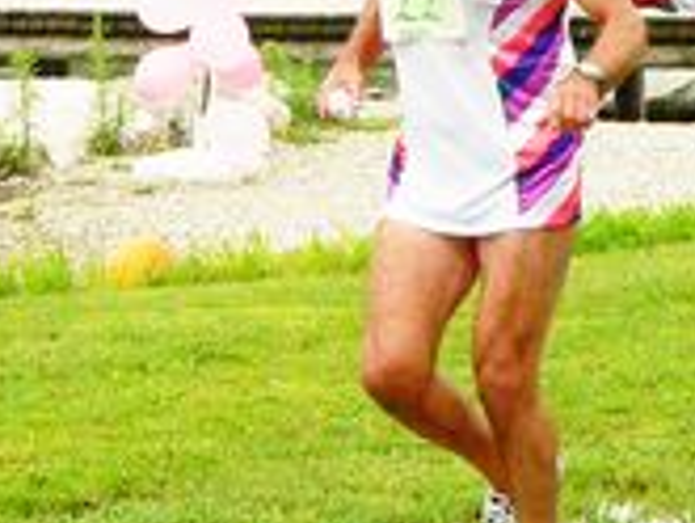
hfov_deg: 4.3
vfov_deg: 3.3
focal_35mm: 455
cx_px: 842
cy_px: -13
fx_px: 9142
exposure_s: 1/1000
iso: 400
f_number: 5.6
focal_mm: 20.8
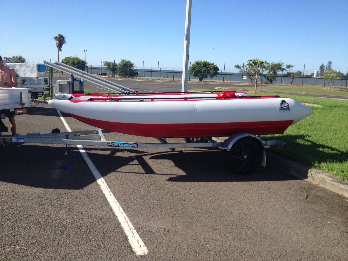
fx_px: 352
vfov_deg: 40.7
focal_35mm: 35
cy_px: 130
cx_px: 174
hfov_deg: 52.6
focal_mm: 4.28
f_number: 2.4
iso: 64
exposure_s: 1/1493
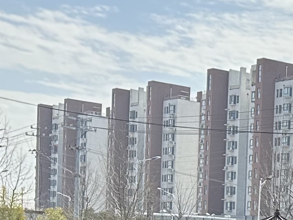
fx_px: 1117
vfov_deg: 10.6
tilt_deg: -6.0
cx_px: 648
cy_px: 394
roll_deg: -4.4
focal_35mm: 132
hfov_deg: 12.5
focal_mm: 6.86
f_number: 1.78
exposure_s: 1/3058
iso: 80
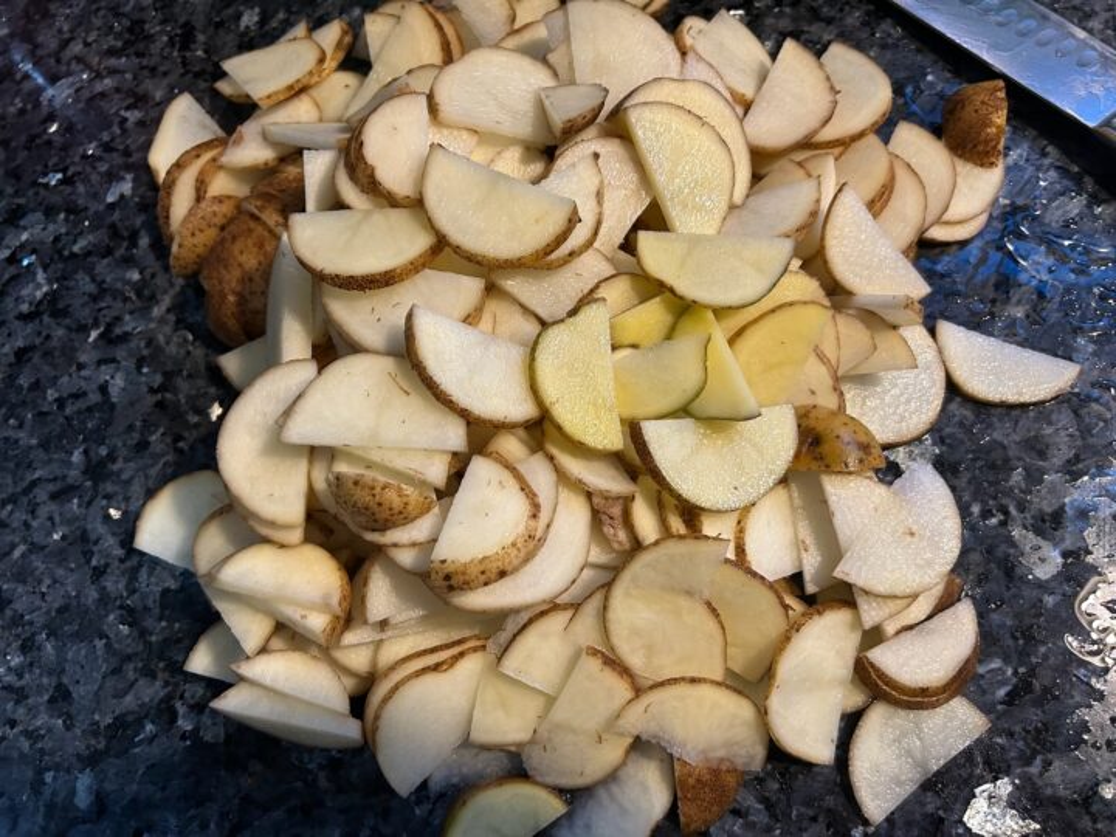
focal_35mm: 26
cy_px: 418
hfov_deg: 67.3
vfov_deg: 53.1
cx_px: 558
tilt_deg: -70.2
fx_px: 838
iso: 200
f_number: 1.5
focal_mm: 5.7
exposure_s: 1/60
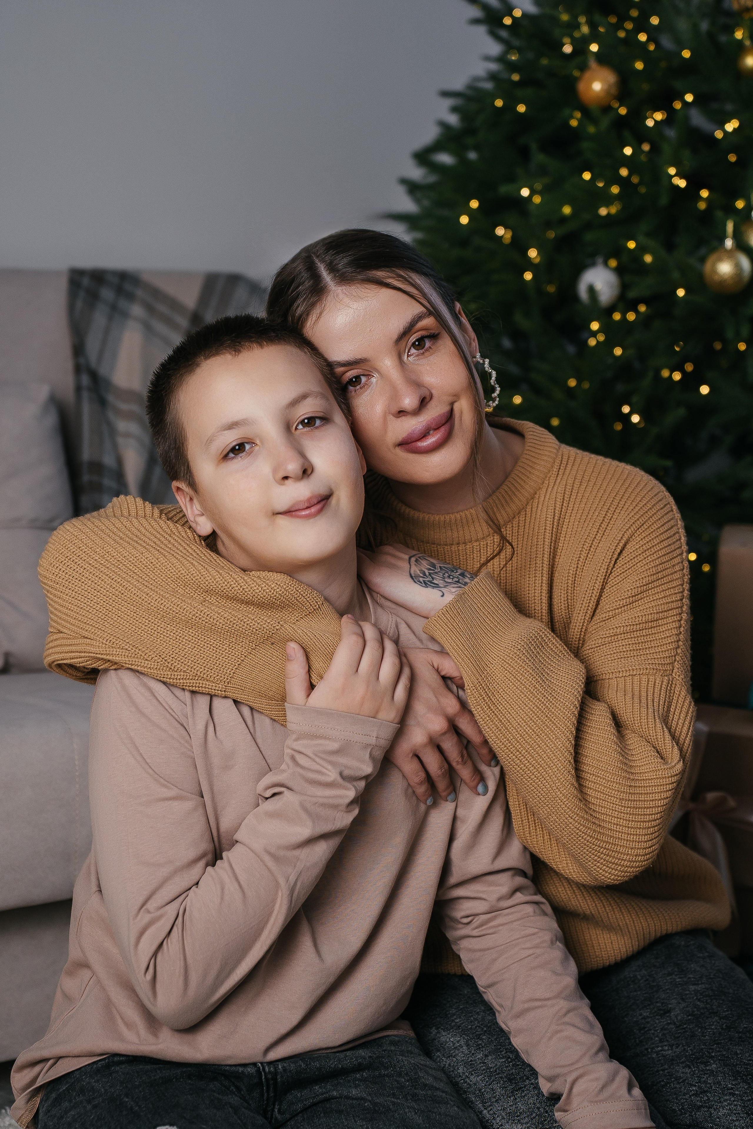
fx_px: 1663
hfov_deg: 25.5
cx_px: 376
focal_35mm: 53
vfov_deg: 37.5
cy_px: 564
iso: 400
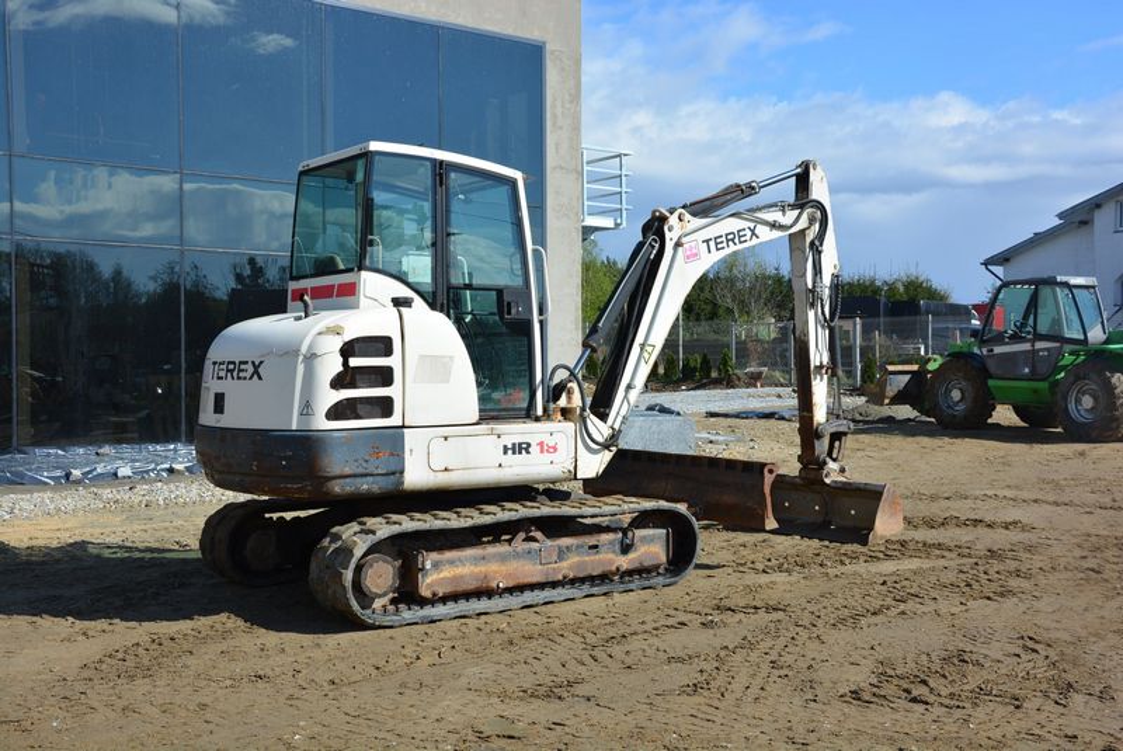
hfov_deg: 49.5
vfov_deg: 34.3
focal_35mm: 39
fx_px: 1218
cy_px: 376
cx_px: 562
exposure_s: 1/250
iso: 100
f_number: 8
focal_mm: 26
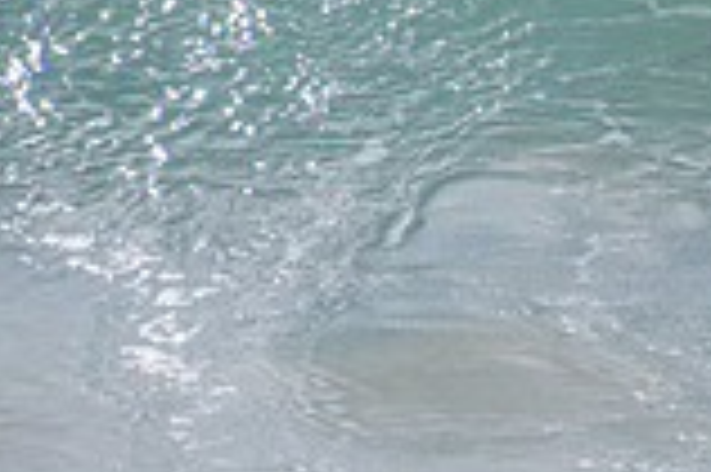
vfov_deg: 0.6
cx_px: 1512
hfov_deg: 0.9
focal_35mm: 2252
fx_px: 44430
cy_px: 81
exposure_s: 1/2000
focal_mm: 500
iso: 72
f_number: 5.6
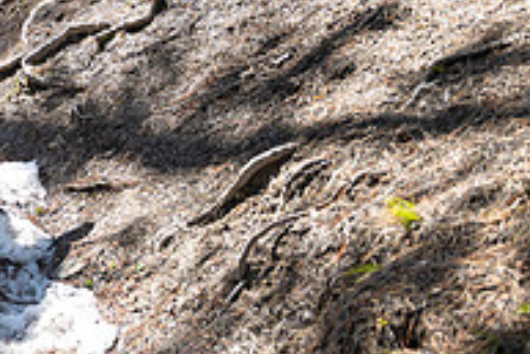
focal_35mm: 132
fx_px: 1945
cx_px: -187
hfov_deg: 14.7
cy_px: -169
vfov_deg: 10.1
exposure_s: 1/640
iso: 400
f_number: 4
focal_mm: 44
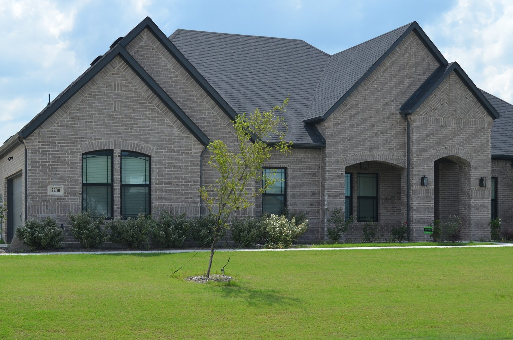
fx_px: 967
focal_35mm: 68
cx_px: 312
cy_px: 224
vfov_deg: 19.9
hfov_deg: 29.6
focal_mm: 32
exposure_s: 1/1600
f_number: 6.3
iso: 400
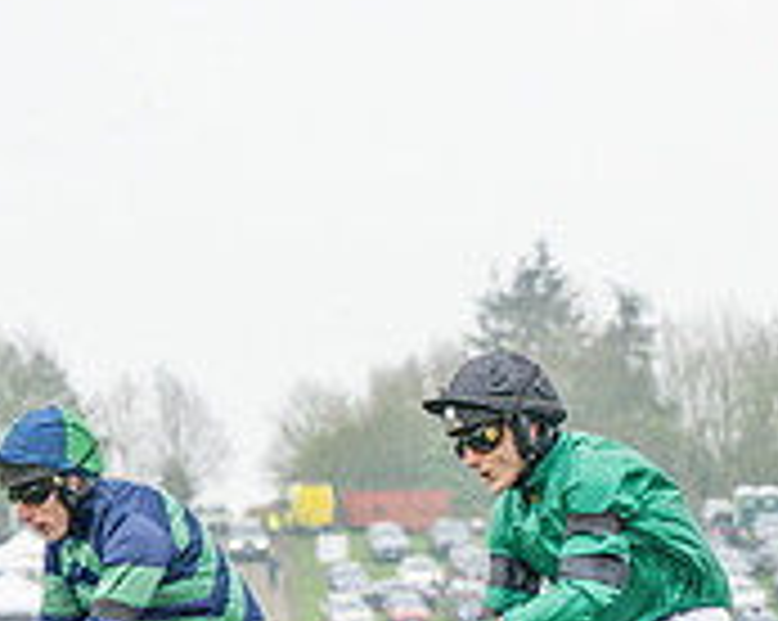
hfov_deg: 7.5
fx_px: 5911
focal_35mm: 257
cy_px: 904
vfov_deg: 6.0
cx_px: 616
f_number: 4
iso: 640
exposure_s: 1/1600
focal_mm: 70
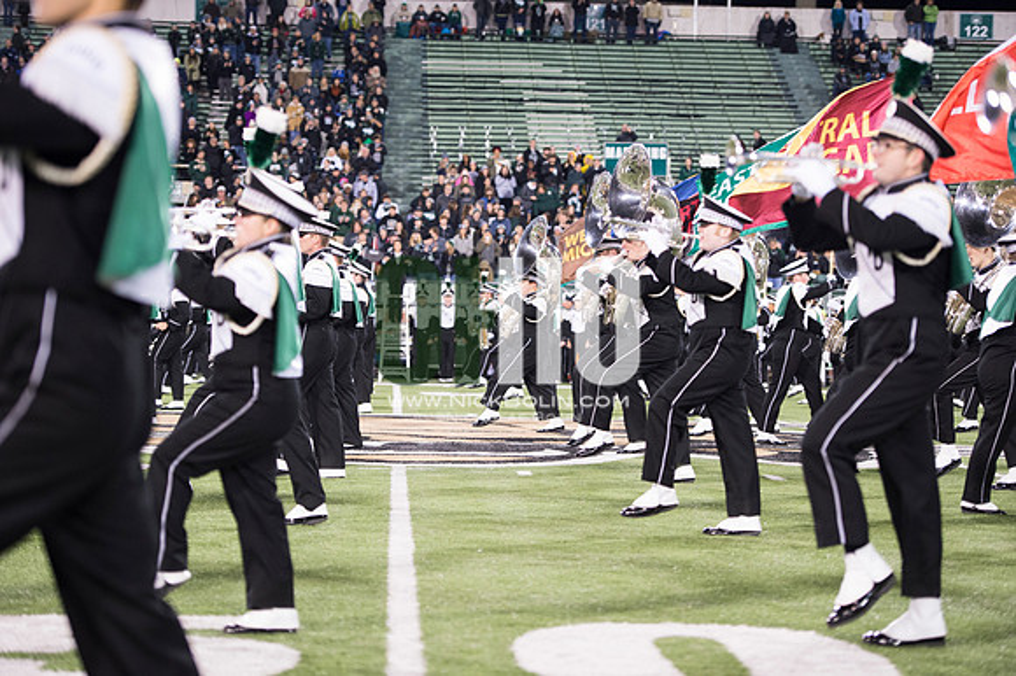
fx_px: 2679
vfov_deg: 14.4
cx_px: 508
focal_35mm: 95
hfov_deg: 21.5
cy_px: 338
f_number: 2.8
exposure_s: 1/400
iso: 2500
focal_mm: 95
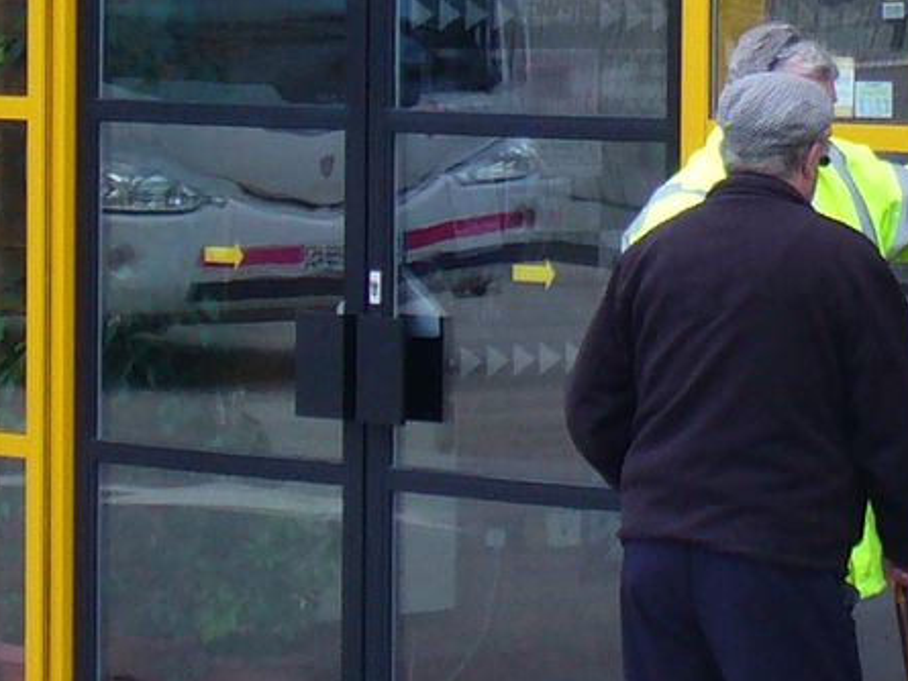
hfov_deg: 8.4
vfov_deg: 6.4
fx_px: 6113
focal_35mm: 233
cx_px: 935
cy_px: -49
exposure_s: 1/80
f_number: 3.1
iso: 80
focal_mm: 8.9
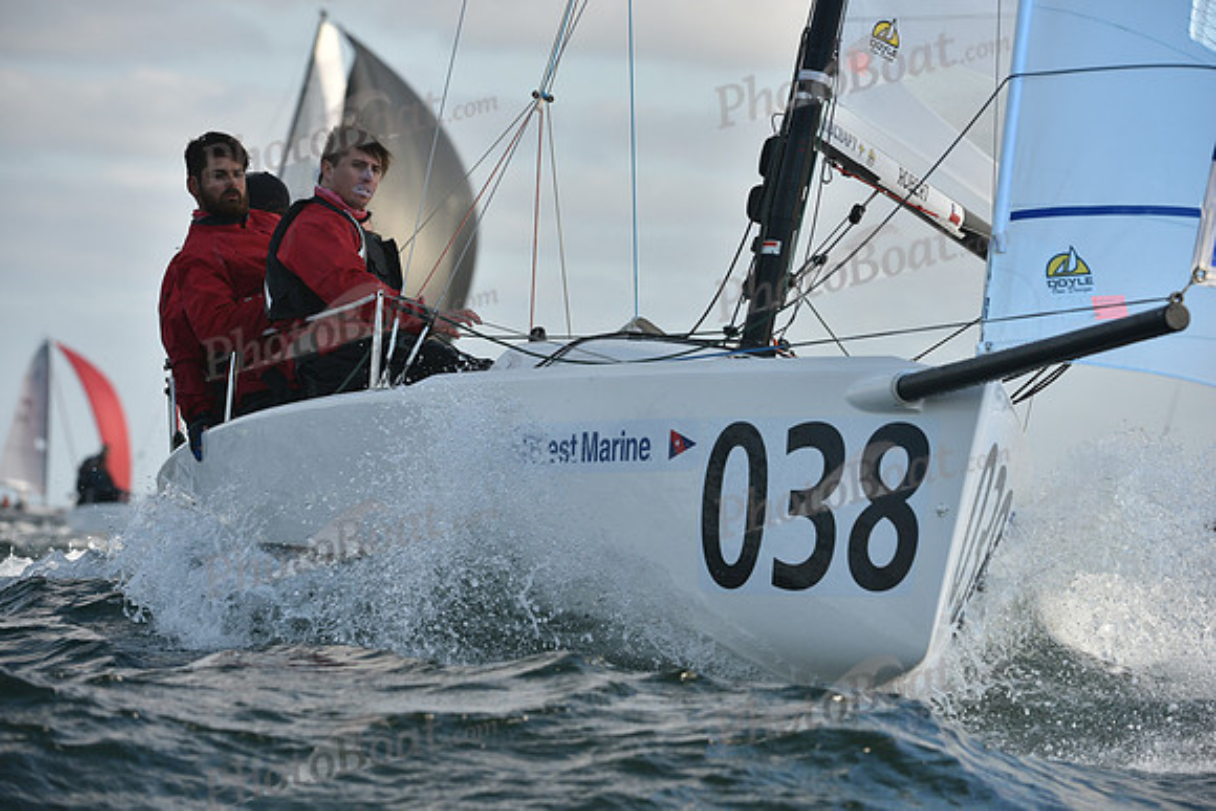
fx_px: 8108
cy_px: 406
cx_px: 608
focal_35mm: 240
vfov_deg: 5.7
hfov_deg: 8.6
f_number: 7.1
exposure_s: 1/1000
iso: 320
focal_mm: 240
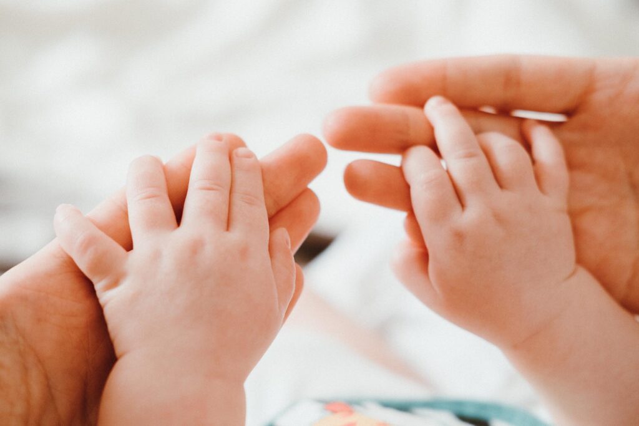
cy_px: 213
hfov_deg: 37.5
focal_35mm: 53
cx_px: 320
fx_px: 941
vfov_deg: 25.5
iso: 500
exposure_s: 1/70
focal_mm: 35
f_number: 2.8
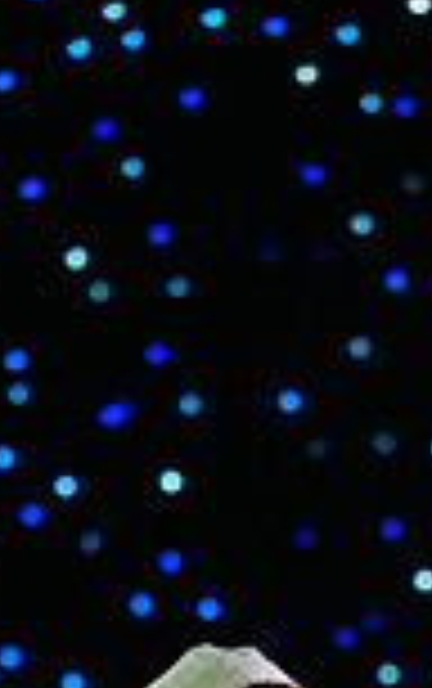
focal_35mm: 563
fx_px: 10576
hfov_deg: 2.3
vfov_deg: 3.7
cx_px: 511
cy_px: 1277
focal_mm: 146
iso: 2500
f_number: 4
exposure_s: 1/400
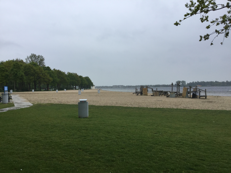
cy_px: 86
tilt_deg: -0.7
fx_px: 207
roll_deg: +0.5
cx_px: 116
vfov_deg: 45.4
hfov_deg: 58.4
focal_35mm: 31
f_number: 2.4
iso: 25
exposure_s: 1/360
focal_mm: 3.3
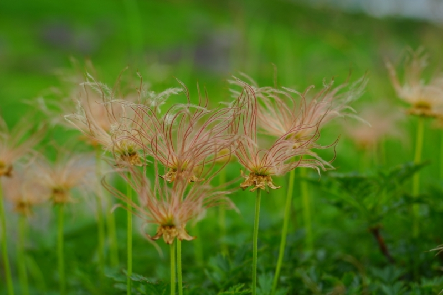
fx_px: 886
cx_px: 222
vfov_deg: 18.9
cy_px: 148
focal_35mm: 72
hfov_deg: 28.1
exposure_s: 1/90
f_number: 6.7
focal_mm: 48
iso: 100
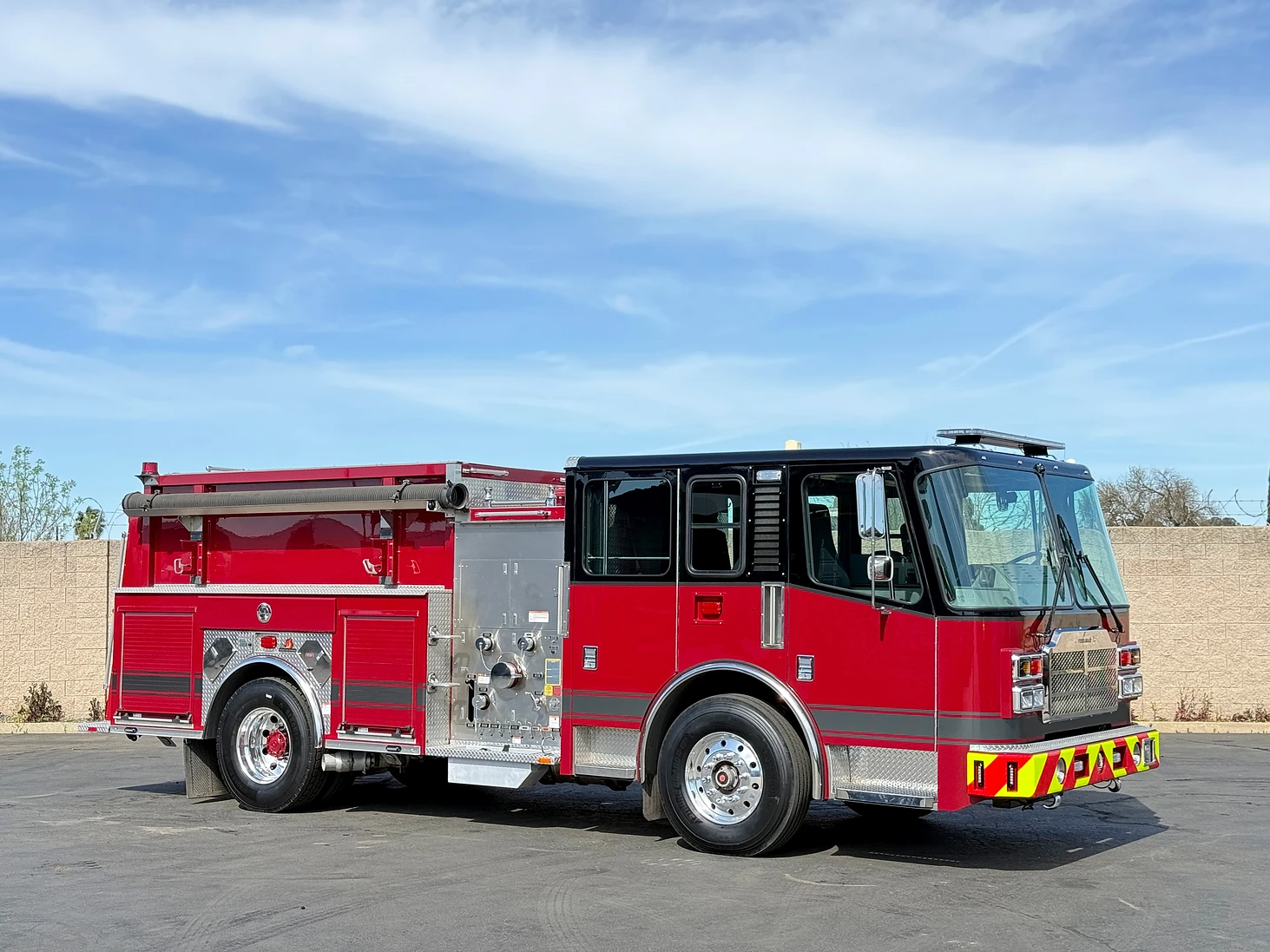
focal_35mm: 48
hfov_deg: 39.7
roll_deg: +0.2
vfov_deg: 30.3
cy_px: 476
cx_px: 635
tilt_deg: +3.7
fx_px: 1761
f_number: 1.78
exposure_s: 1/1795
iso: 80
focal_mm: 6.76
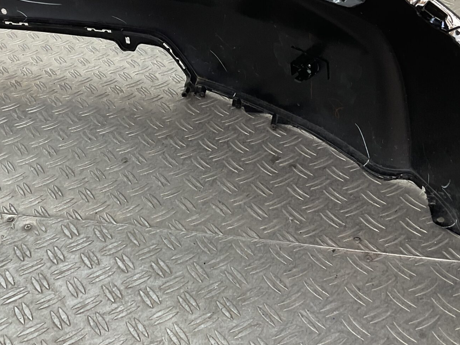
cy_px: 96
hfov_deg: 33.6
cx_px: 167
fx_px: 758
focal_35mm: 57
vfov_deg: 25.4
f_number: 1.8
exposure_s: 1/100
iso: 20
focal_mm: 3
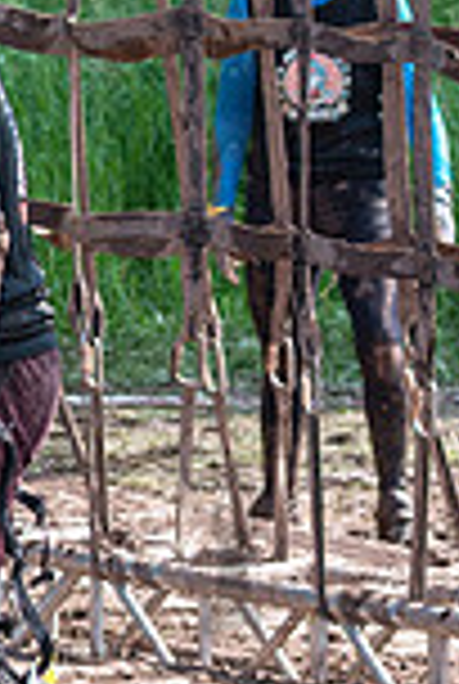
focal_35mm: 352
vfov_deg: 5.8
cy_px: 368
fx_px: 6701
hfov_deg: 3.9
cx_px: -544
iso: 250
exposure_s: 1/400
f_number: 4.5
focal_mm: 80
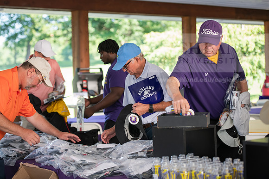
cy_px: 90
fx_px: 635
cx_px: 134
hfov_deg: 23.9
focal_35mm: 85
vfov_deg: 16.1
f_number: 3.2
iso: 320
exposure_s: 1/250
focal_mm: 85
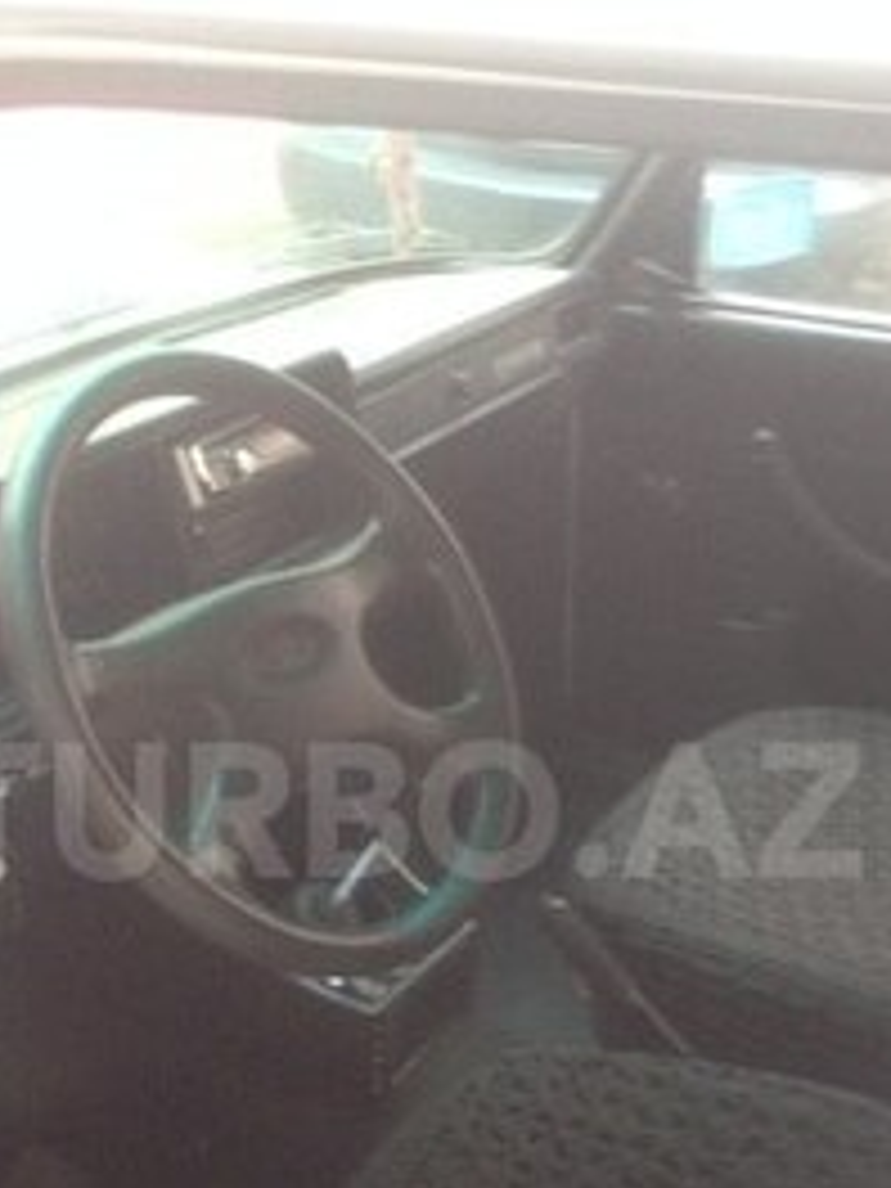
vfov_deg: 30.9
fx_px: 2128
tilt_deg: -24.2
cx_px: 400
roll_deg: -3.4
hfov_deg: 23.6
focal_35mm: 62
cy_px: 810
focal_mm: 4.12
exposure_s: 1/20
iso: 125
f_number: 2.4
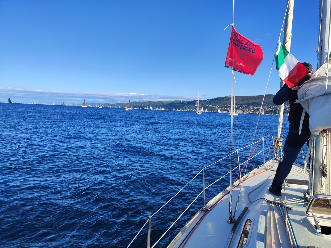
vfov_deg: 56.8
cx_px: 166
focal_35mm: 24
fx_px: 230
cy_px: 124
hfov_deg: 71.6
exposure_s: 1/2764
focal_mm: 5.59
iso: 50
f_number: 1.88
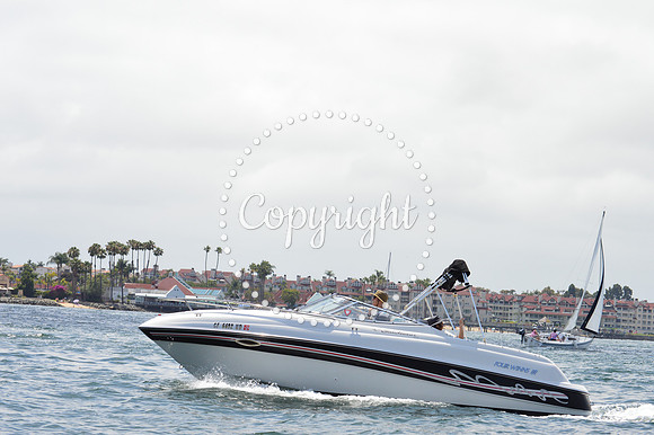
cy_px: 218
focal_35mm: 108
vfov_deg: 12.7
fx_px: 1961
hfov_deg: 18.9
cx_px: 327
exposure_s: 1/500
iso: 280
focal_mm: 72
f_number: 11
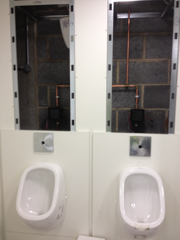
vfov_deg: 52.6
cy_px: 120
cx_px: 90
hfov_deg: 40.7
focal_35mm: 35
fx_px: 243
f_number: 2.4
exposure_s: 1/20
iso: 50
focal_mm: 4.28
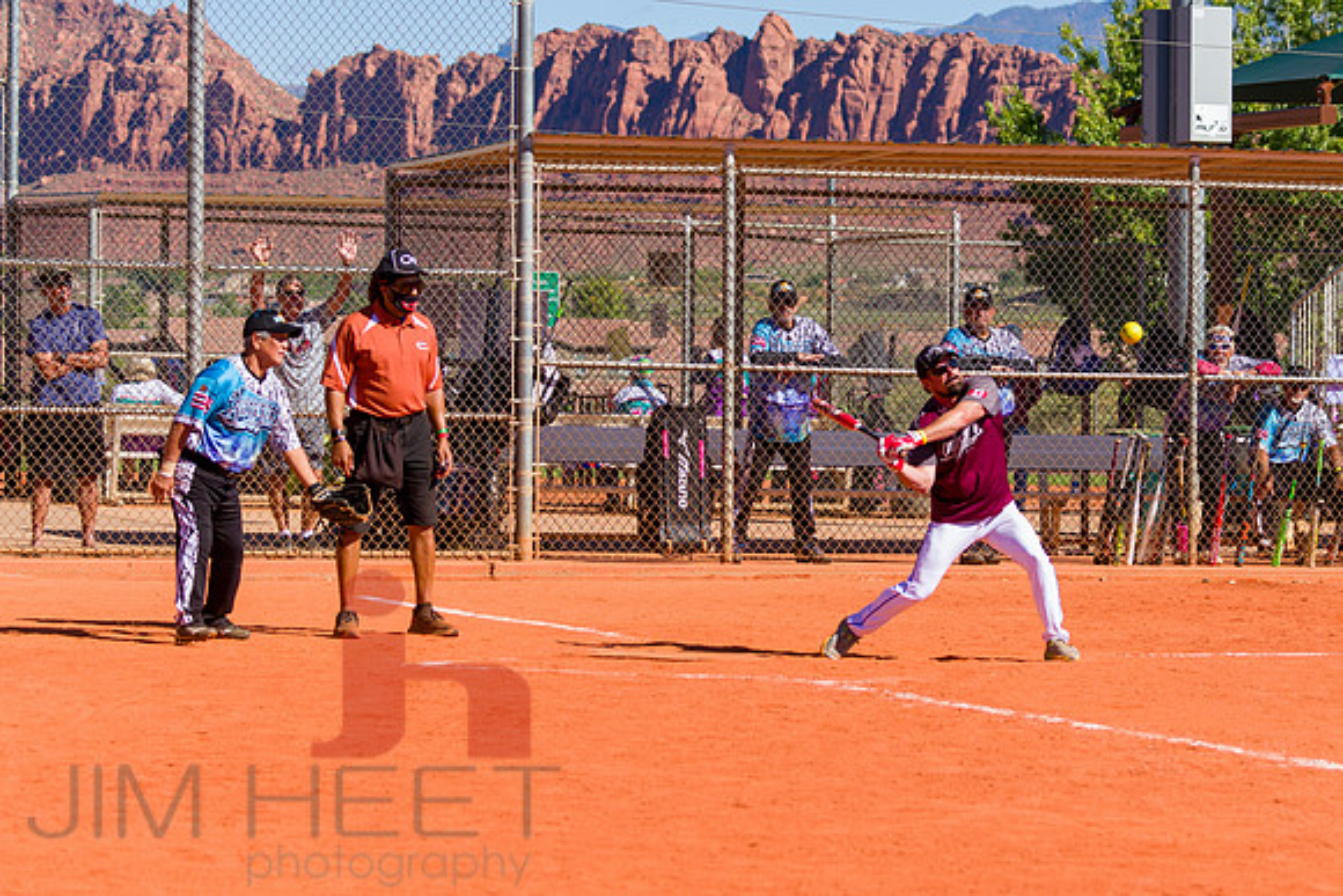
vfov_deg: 8.8
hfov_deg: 13.2
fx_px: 5816
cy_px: 406
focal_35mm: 156
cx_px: 862
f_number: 6.3
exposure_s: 1/1600
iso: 400
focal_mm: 110
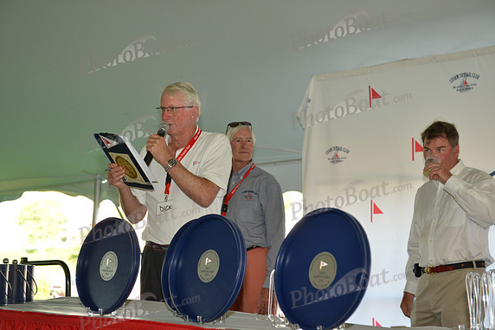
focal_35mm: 71
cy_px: 165
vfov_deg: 19.2
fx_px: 976
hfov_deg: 28.5
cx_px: 246
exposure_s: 1/320
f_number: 4.5
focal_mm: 70
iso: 1000
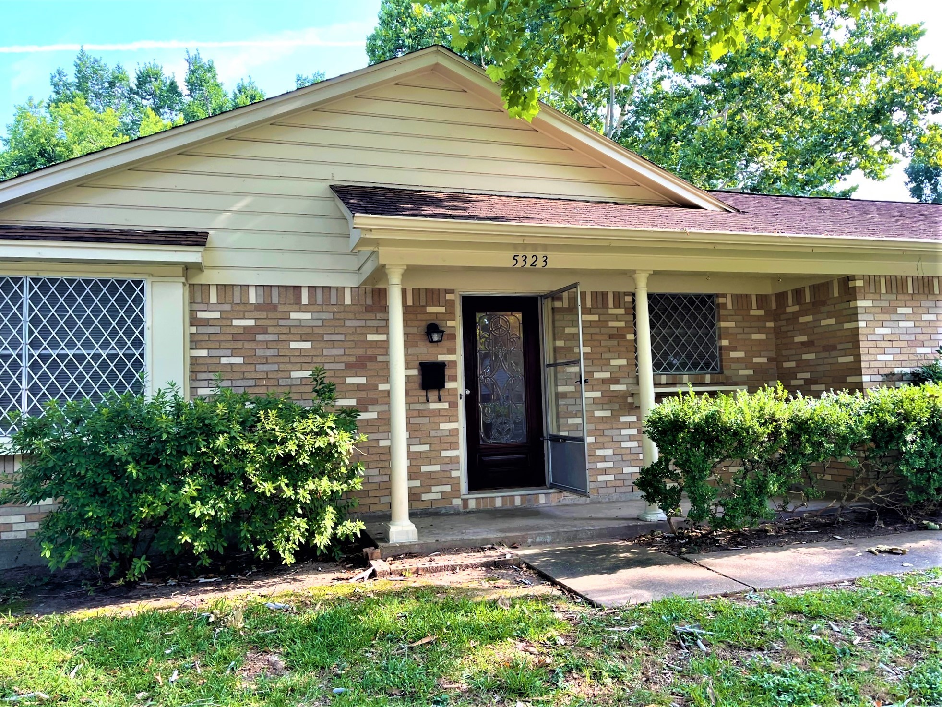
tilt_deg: +5.6
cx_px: 471
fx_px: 708
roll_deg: +0.9
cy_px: 354
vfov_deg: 53.1
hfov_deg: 67.3
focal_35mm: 26
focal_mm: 5.1
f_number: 1.6
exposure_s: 1/221
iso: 40
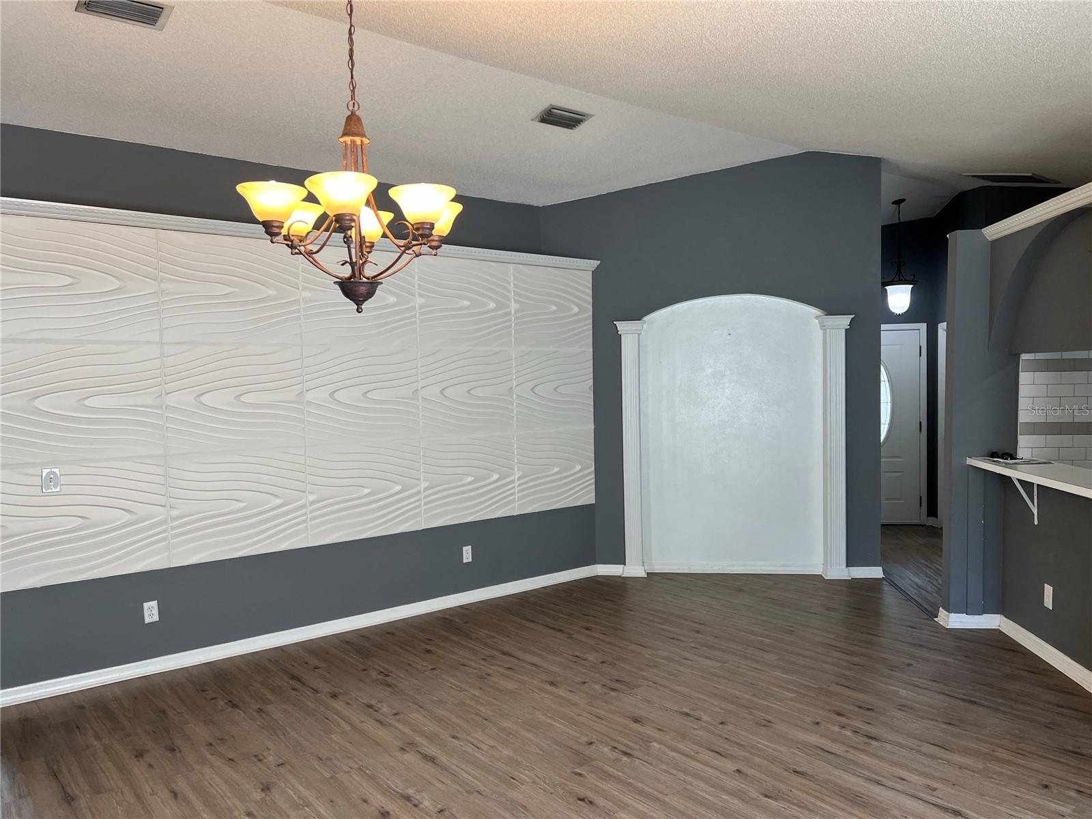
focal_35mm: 26
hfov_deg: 67.3
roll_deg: +1.0
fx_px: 820
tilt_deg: -1.6
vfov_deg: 53.1
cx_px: 546
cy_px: 410
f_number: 1.5
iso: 64
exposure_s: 1/120
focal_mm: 5.7
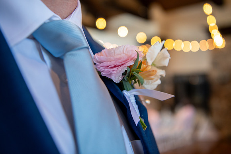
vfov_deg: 31.9
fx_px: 269
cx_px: 114
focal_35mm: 42
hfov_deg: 46.5
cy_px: 69
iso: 2500
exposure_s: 1/200
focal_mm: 38
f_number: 2.8
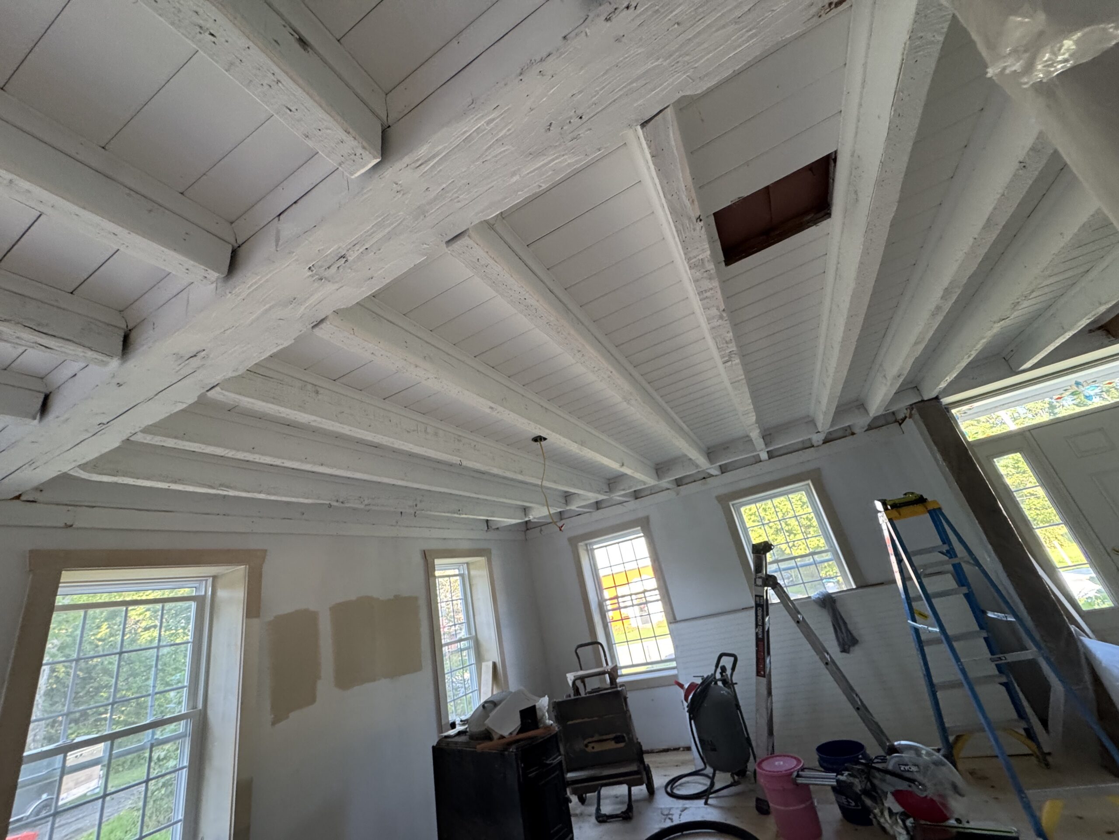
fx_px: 453
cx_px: 560
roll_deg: +14.0
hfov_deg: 102.1
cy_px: 420
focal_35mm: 14
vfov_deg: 85.7
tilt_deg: +23.3
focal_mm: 2.22
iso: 250
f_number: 2.2
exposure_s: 1/60
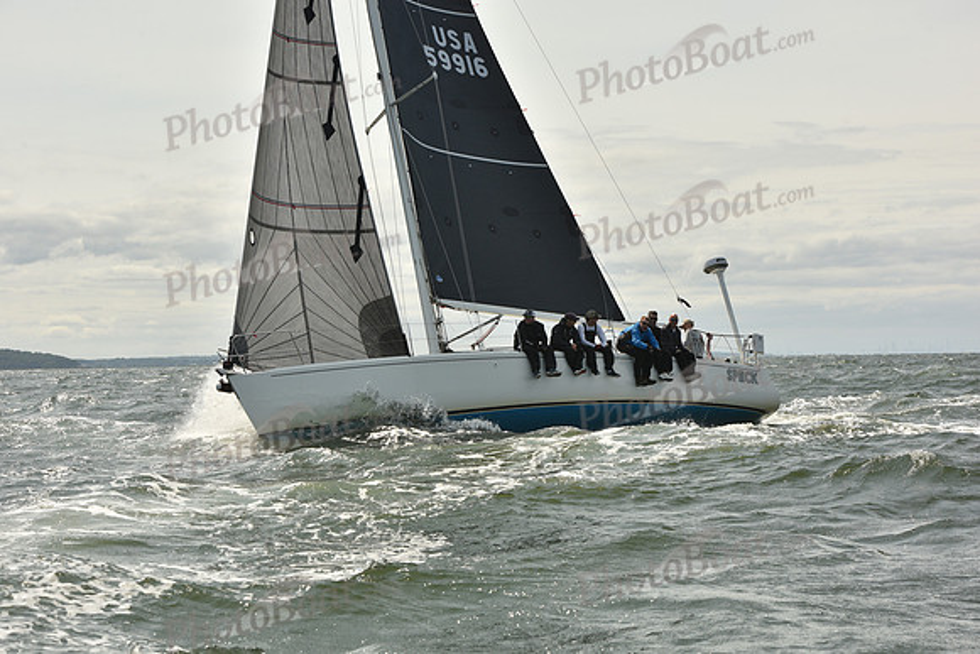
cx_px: 490
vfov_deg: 16.7
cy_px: 327
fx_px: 2233
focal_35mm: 82
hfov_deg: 24.8
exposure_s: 1/800
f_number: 10
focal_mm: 82
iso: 250
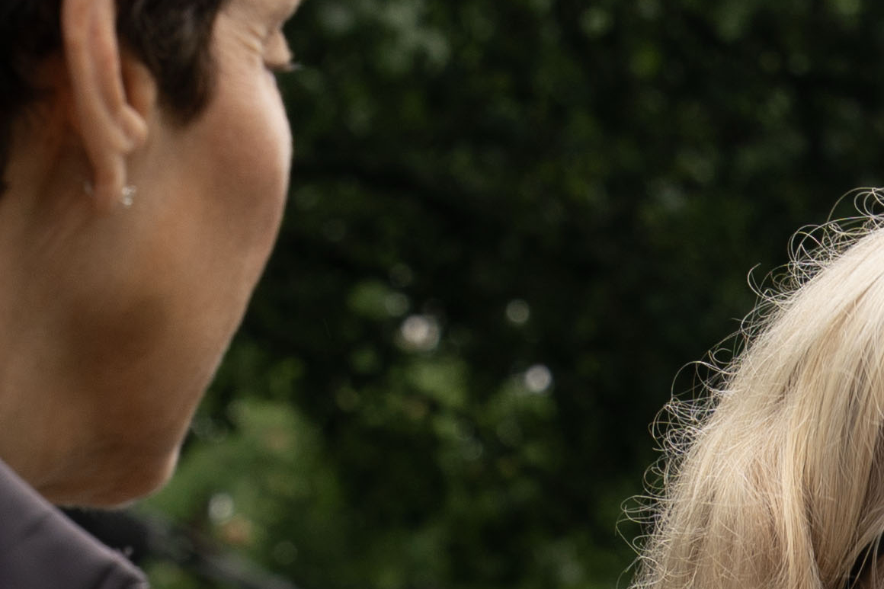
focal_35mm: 362
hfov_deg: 5.7
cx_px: 1207
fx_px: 8887
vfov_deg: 3.8
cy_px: 910
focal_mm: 70
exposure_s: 1/160
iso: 200
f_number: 7.1
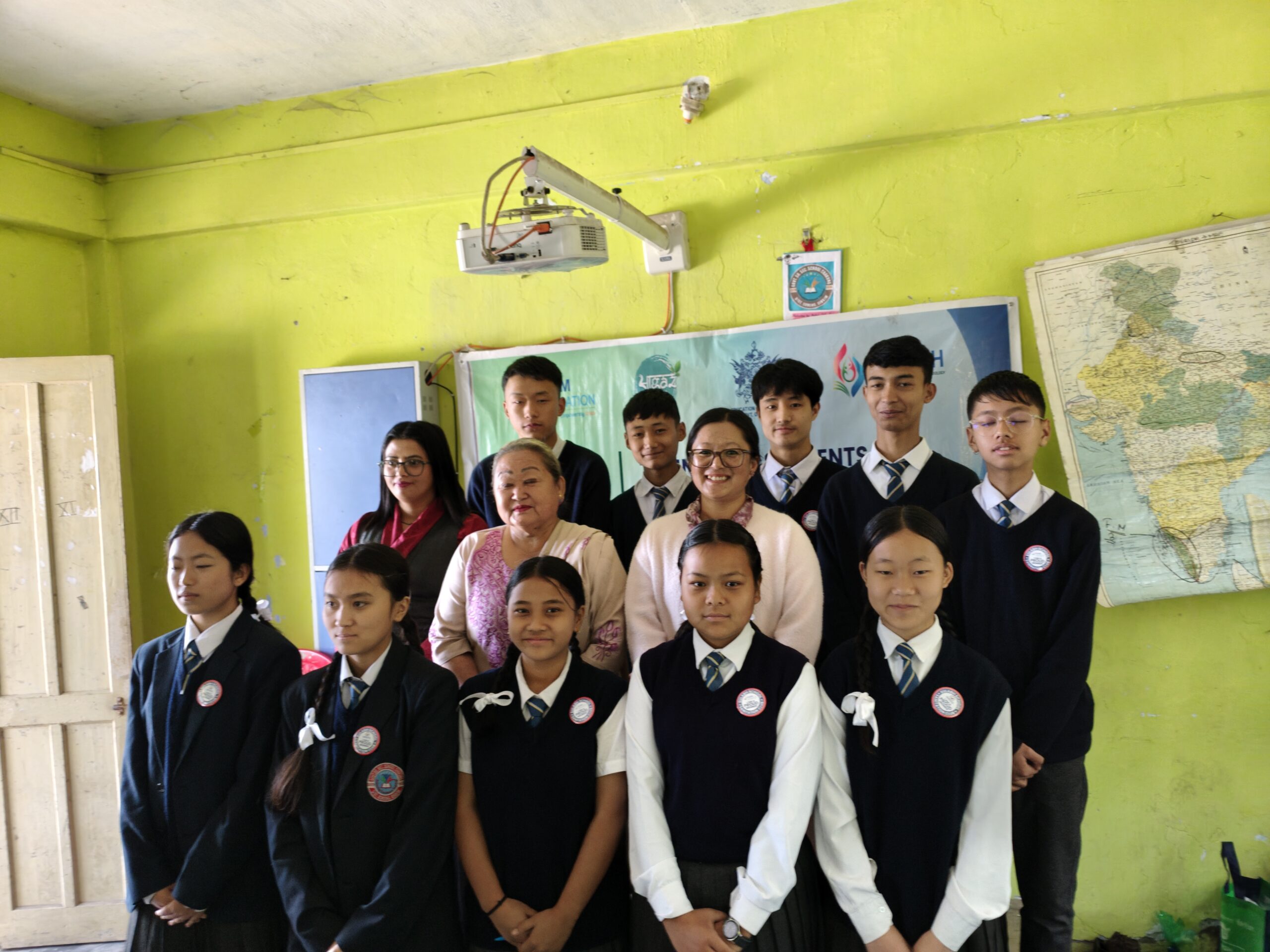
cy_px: 476
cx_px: 635
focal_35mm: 24
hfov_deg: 71.6
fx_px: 881
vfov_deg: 56.8
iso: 400
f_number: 1.6
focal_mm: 5.84
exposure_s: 1/81.8
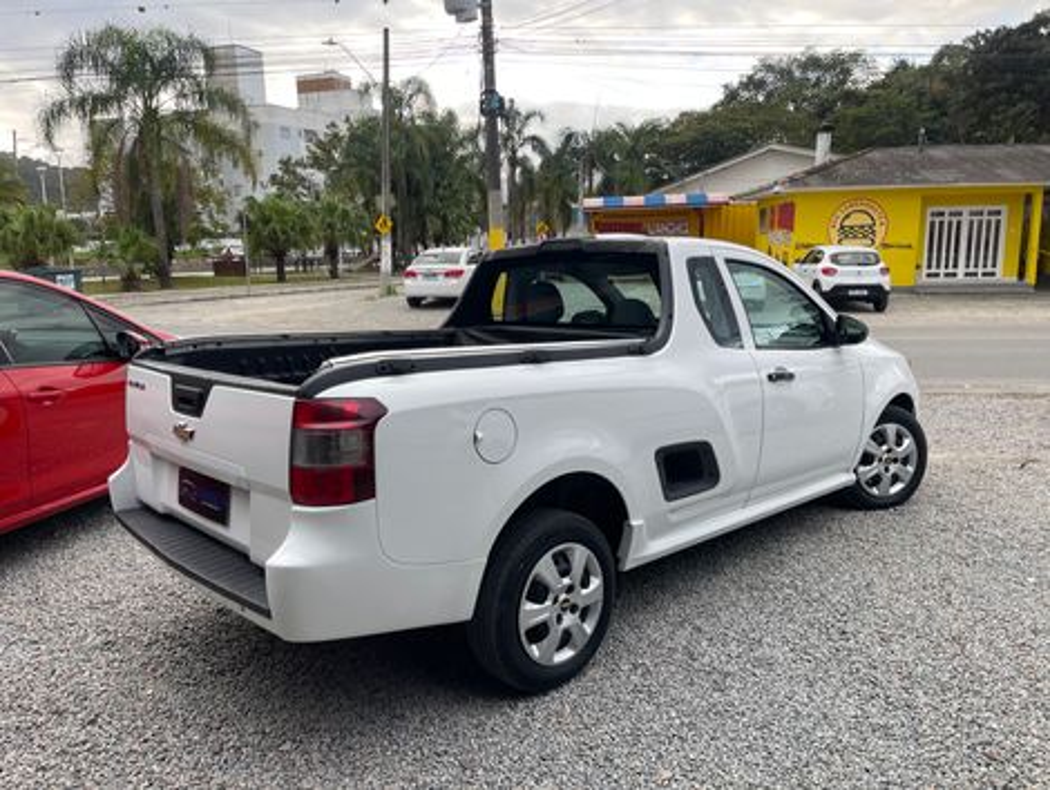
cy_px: 395
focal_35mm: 25
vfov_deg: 55.0
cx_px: 525
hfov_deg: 69.3
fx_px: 759
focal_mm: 5.1
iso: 32
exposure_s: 1/321
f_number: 1.6
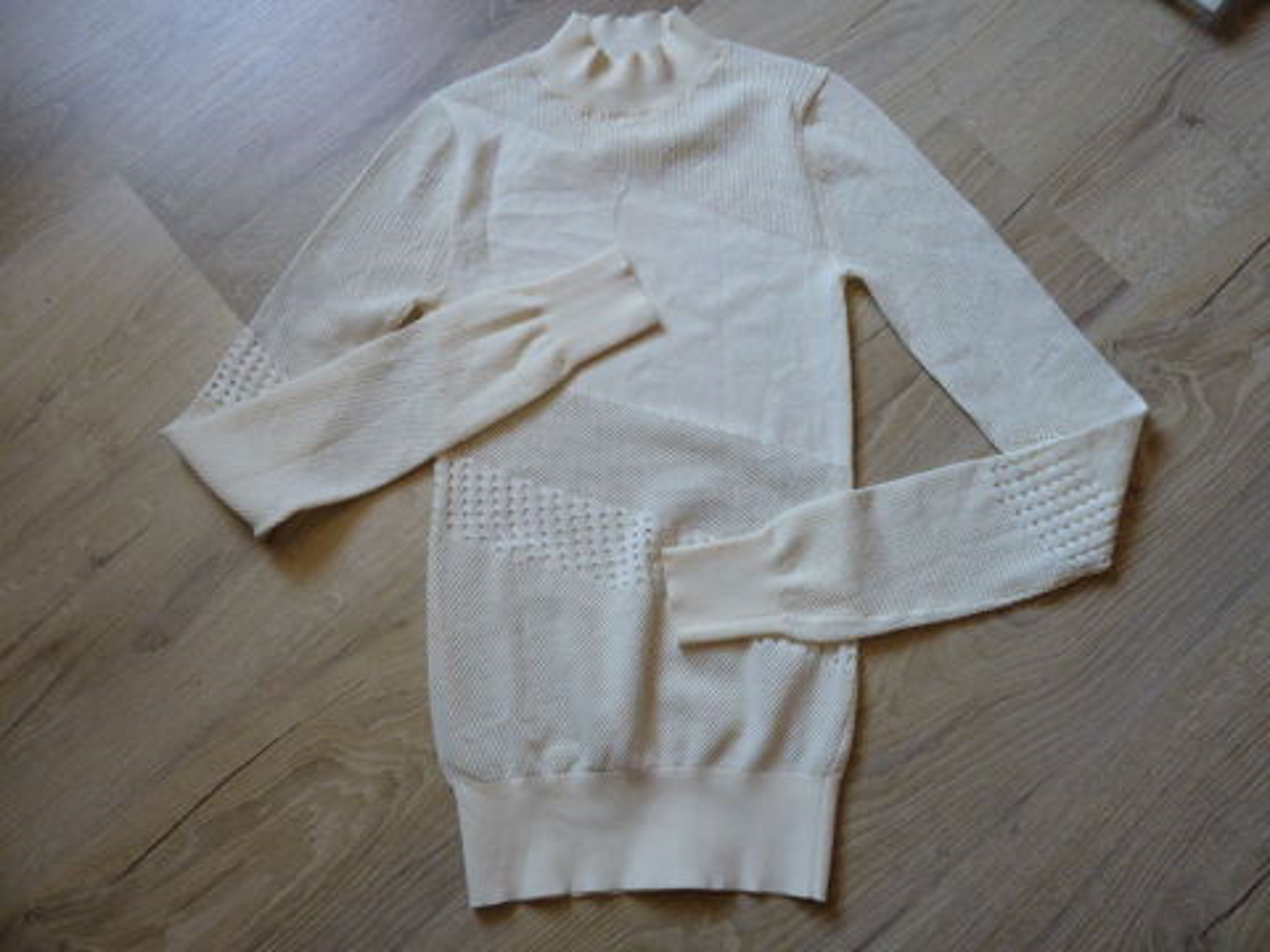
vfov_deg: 49.7
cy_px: 476
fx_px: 1027
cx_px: 635
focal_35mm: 28
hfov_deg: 63.4
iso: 160
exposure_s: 1/30
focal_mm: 5
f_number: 2.8
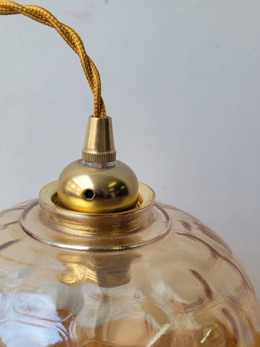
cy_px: 211
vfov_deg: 54.9
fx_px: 330
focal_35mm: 33
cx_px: 119
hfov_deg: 42.9
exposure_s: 1/312
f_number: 1.8
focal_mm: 5.4
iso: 40
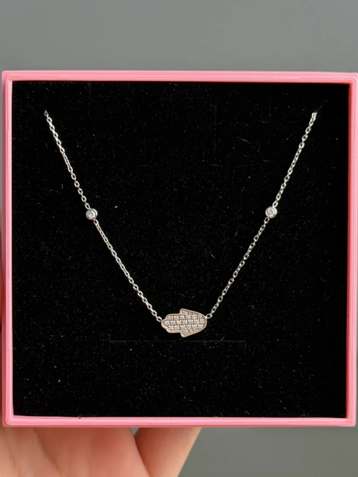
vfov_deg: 39.6
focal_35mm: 48
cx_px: 179
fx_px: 662
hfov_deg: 30.3
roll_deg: +0.7
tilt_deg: -19.0
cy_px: 238
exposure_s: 1/179
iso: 50
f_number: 1.78
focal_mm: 6.76
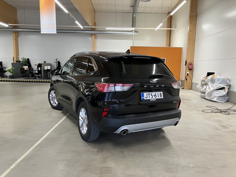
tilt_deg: -6.7
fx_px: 191
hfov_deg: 63.4
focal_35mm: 28
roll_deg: -0.9
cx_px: 118
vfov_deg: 49.7
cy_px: 88
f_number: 1.8
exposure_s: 1/60
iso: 125
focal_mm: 3.99
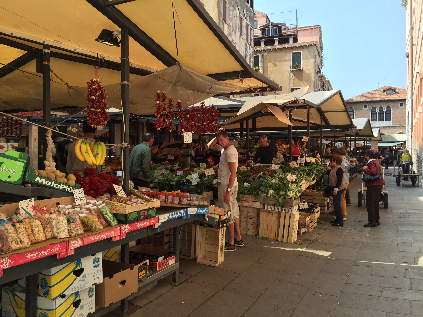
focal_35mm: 29
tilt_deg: +0.5
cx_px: 212
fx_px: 354
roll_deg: -0.6
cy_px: 158
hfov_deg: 61.7
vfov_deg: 48.2
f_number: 2.2
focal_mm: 4.15
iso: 32
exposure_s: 1/682
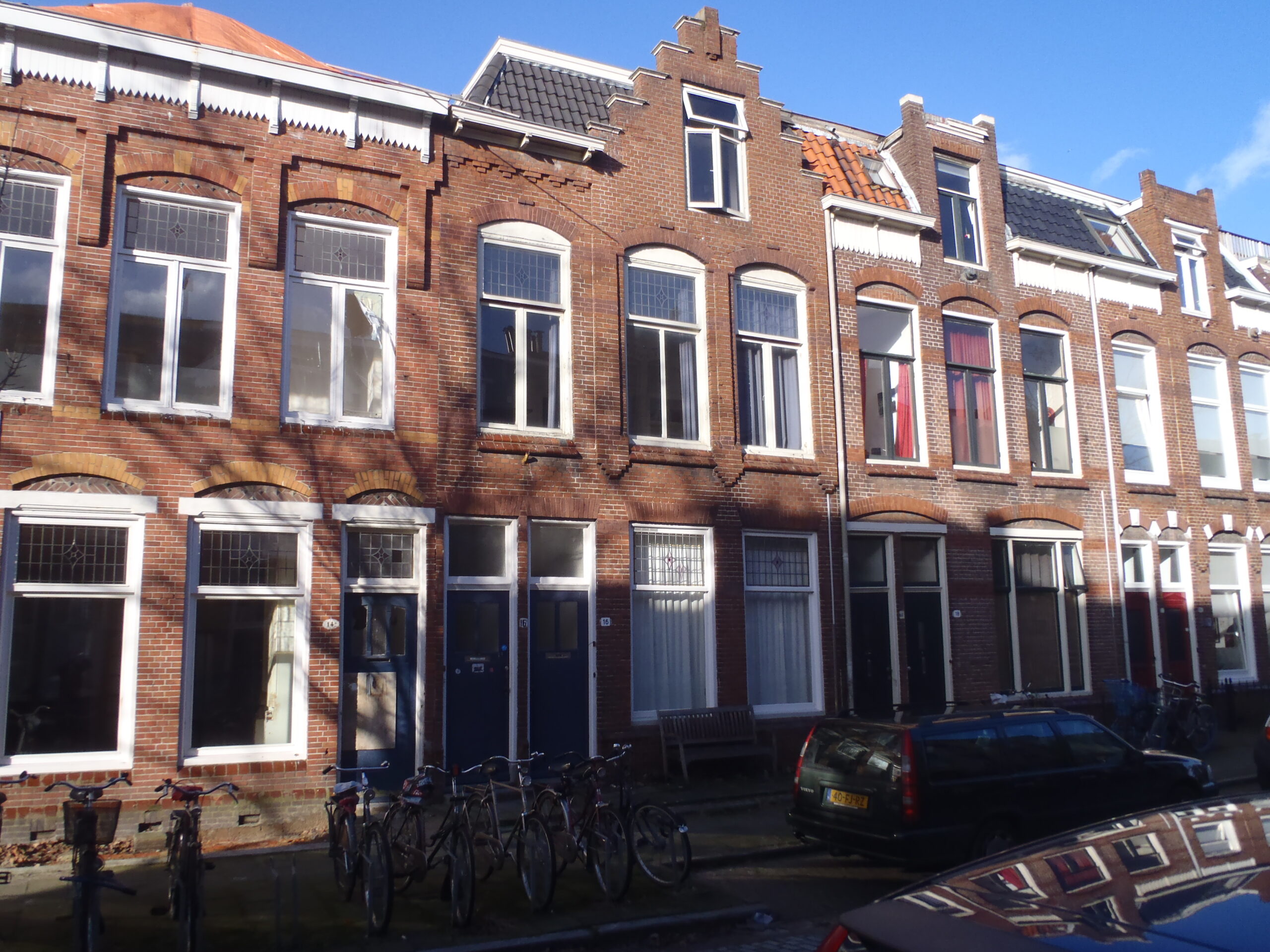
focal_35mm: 28
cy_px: 476
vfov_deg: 49.7
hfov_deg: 63.4
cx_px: 635
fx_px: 1027
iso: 125
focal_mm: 5
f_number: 10
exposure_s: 1/60
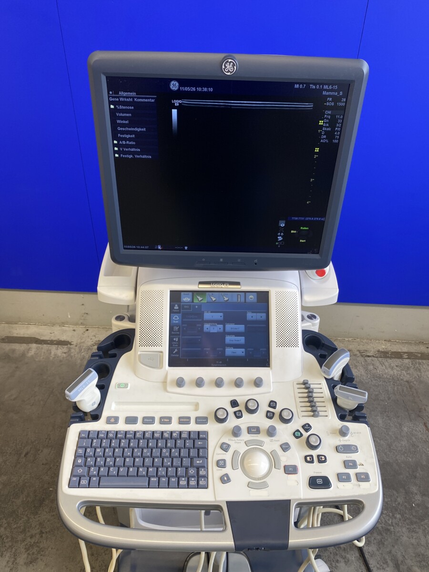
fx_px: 430
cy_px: 286
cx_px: 214
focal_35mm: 26
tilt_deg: -35.4
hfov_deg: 53.1
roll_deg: -2.0
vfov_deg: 67.3
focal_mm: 4.25
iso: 100
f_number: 1.8
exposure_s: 1/100
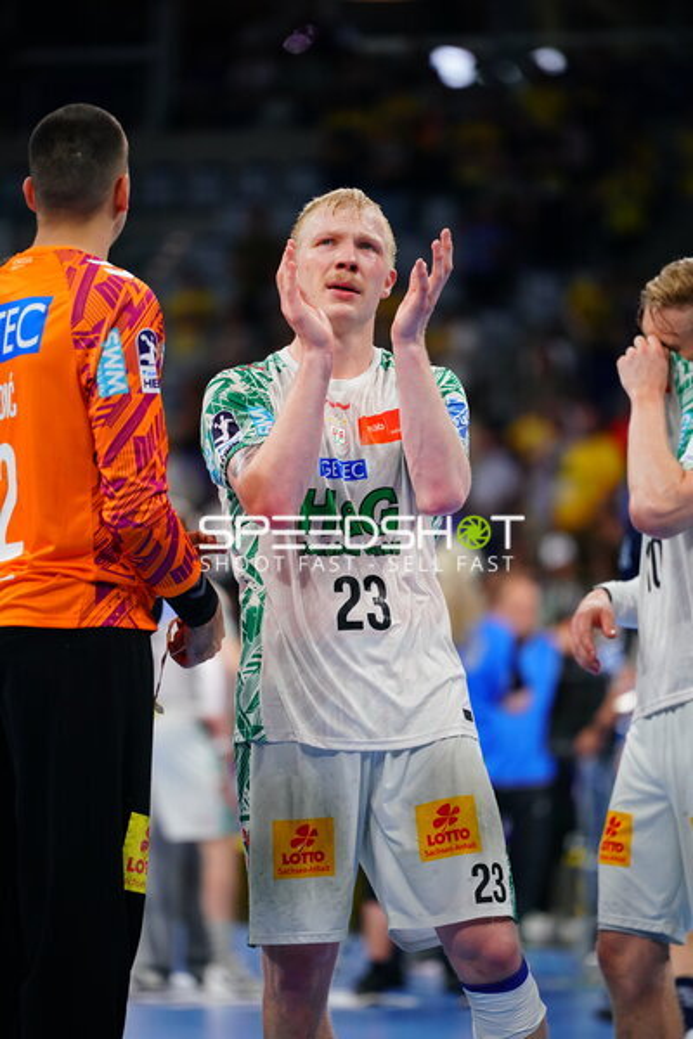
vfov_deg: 10.3
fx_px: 5775
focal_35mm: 200
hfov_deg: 6.9
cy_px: 520
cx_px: 346
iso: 2500
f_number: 2.8
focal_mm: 200
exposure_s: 1/1600
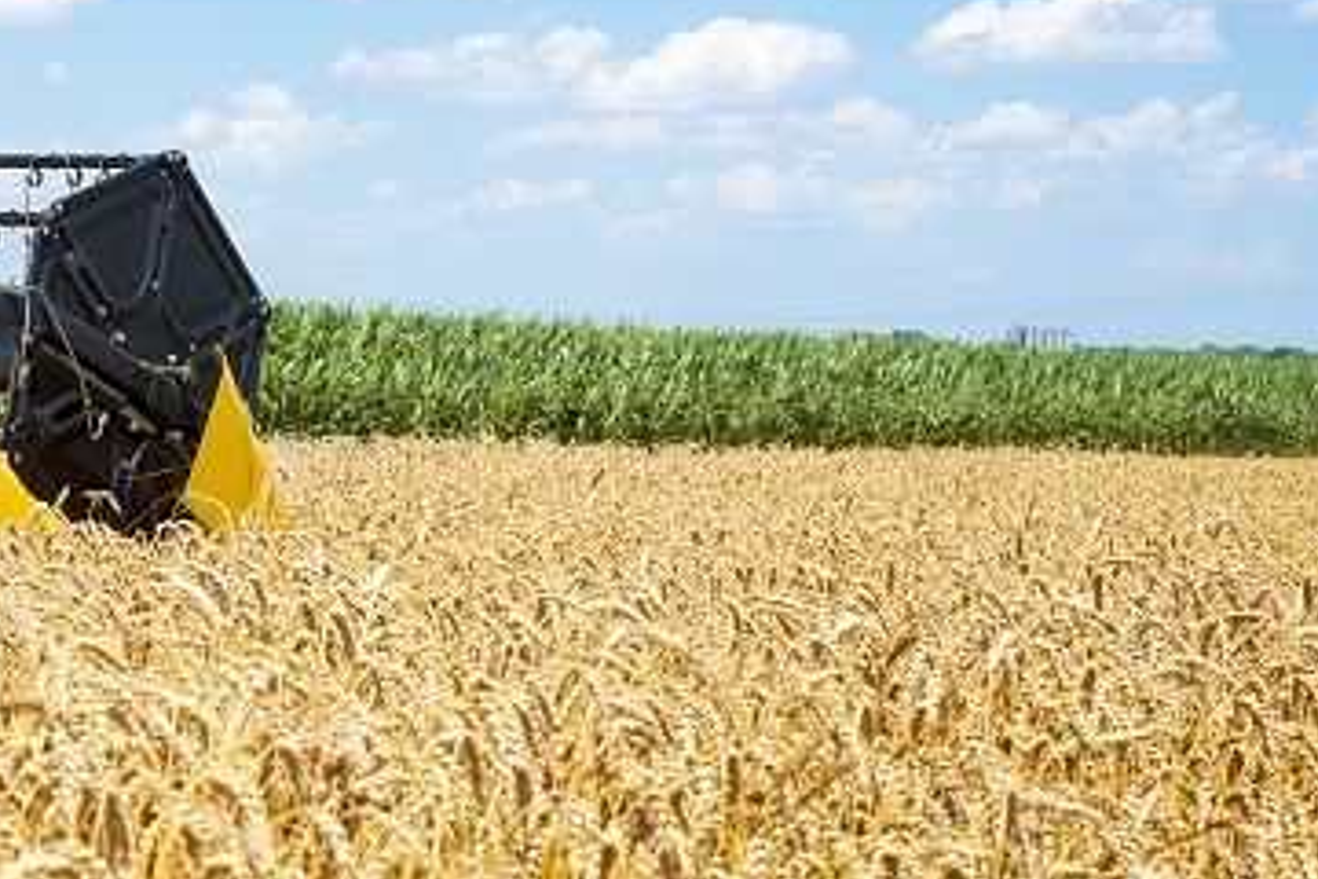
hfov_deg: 18.0
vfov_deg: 12.3
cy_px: 277
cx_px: 15
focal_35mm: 111
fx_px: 4064
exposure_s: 1/500
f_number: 10
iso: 250
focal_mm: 50
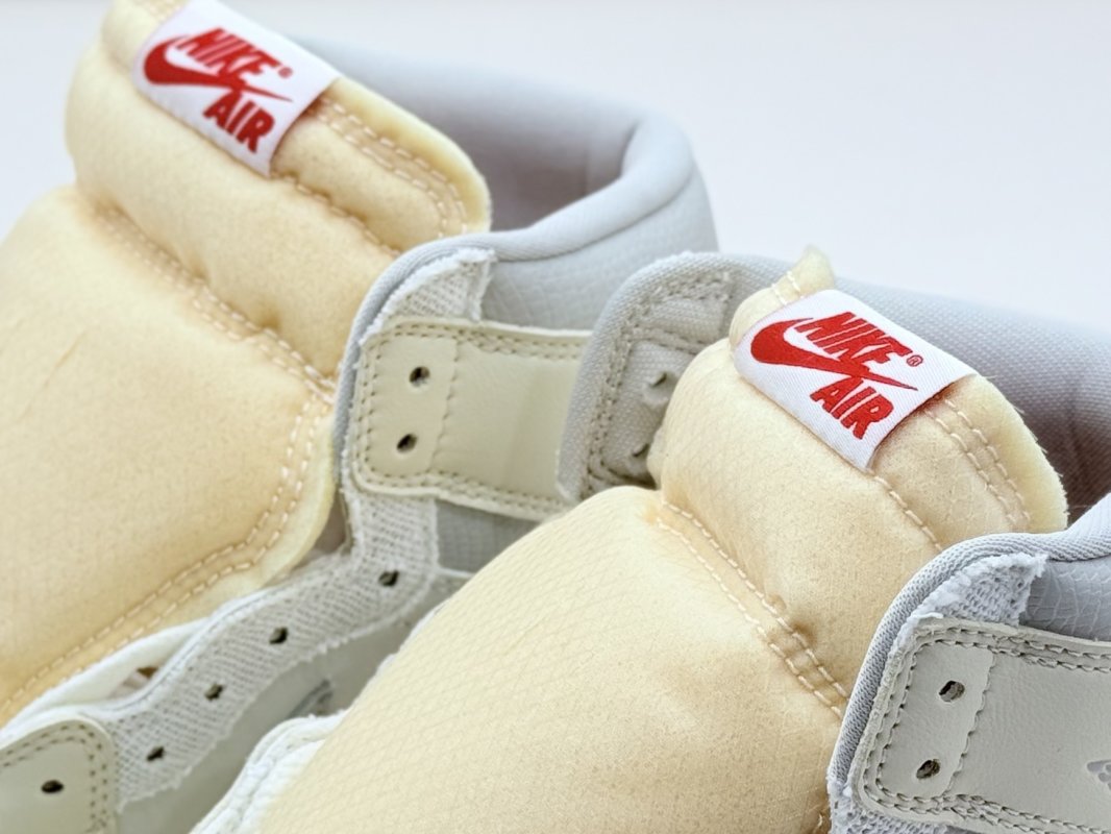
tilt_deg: -24.7
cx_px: 556
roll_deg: +1.1
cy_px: 417
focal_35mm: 48
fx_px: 1541
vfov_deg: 30.3
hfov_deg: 39.6
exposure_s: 1/740
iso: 64
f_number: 1.78
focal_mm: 6.76
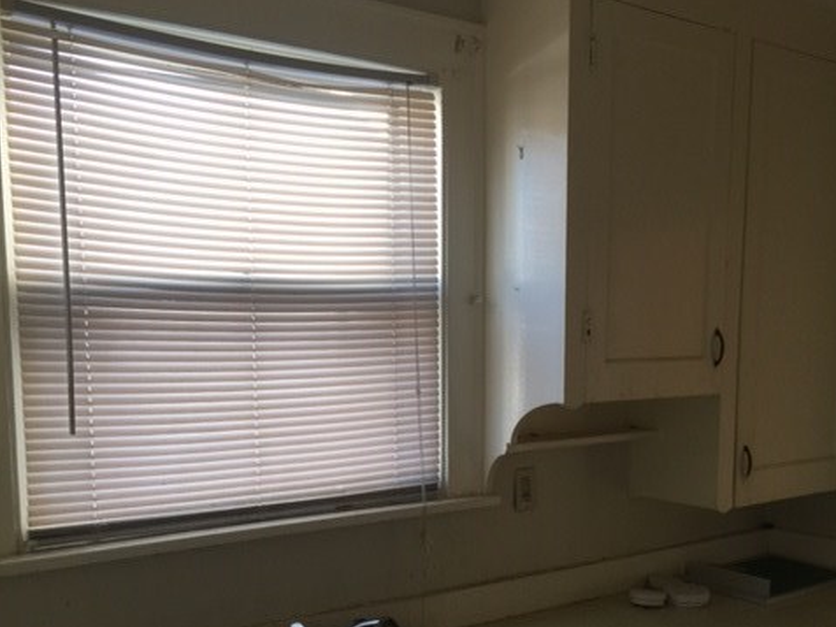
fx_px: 942
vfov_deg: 36.2
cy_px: 443
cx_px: 420
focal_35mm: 39
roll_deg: -0.3
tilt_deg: -5.4
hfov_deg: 47.9
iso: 32
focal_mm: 4.15
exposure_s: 1/40
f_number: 2.2
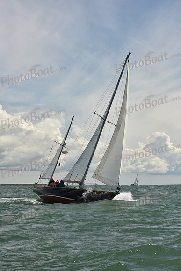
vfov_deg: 28.8
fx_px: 528
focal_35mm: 70
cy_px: 136
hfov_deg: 19.5
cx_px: 90
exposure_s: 1/800
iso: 320
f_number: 13
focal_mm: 70
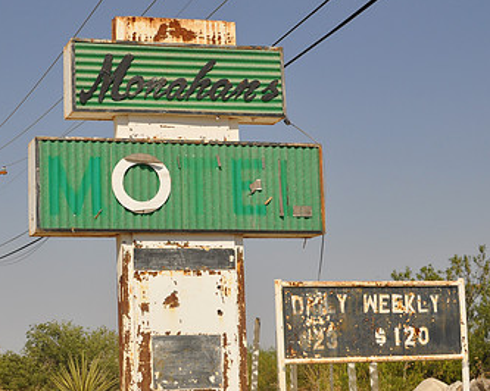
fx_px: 1244
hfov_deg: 22.2
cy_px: 173
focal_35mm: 86
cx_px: 181
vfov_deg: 17.9
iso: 200
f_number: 8
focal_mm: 35
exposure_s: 1/250
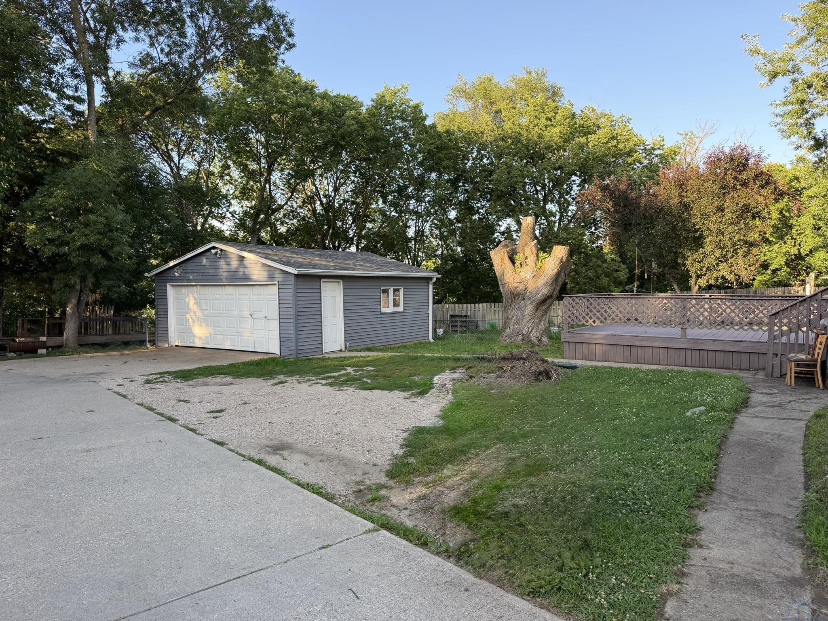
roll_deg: +0.3
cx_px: 414
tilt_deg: -2.8
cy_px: 310
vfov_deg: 56.8
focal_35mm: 24
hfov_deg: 71.6
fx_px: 574
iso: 100
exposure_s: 1/602
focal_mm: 6.76
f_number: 1.78
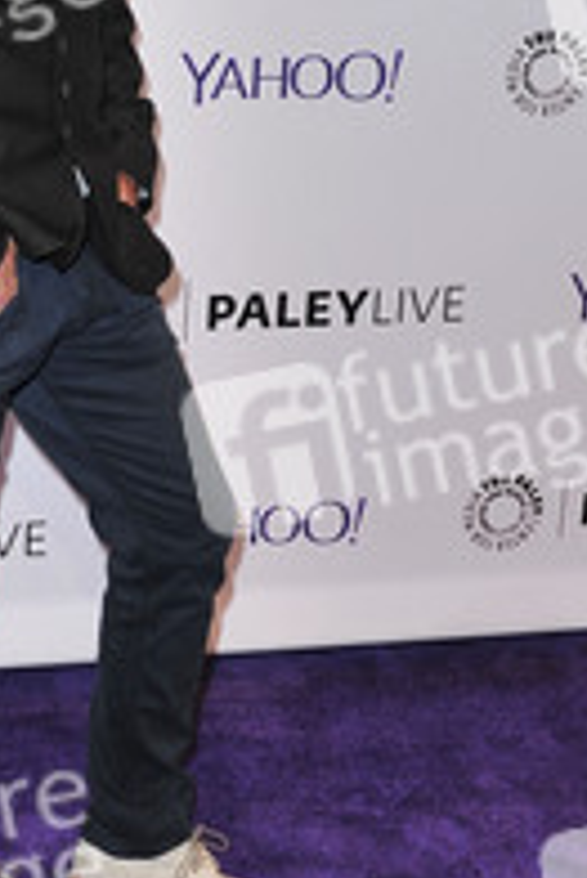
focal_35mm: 55
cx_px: 7
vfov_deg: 35.3
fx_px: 1343
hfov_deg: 23.7
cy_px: 206
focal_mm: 27
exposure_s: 1/320
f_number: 4
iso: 400
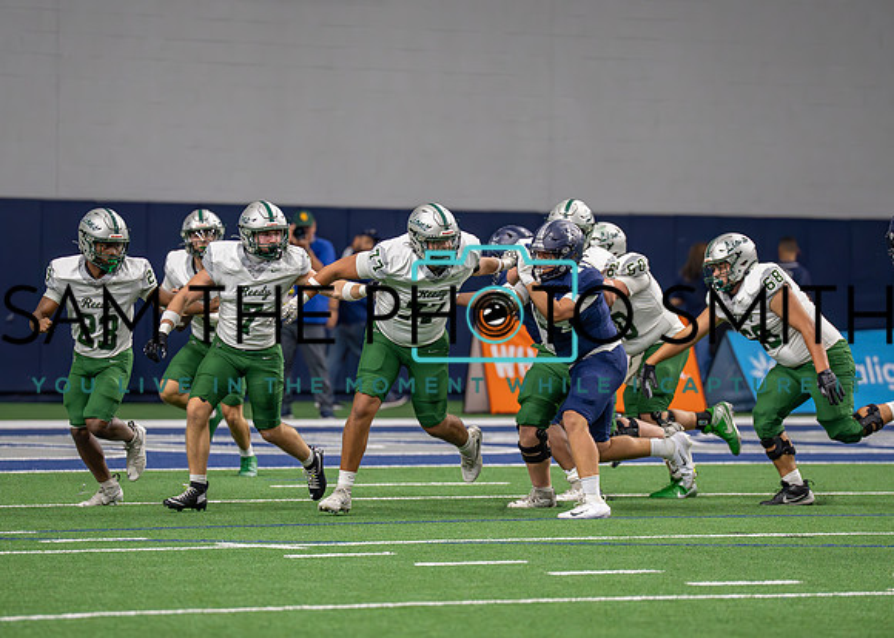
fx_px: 6879
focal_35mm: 271
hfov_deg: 7.4
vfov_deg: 5.3
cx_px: 486
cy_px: 353
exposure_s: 1/1600
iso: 4000
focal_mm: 200
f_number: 2.8
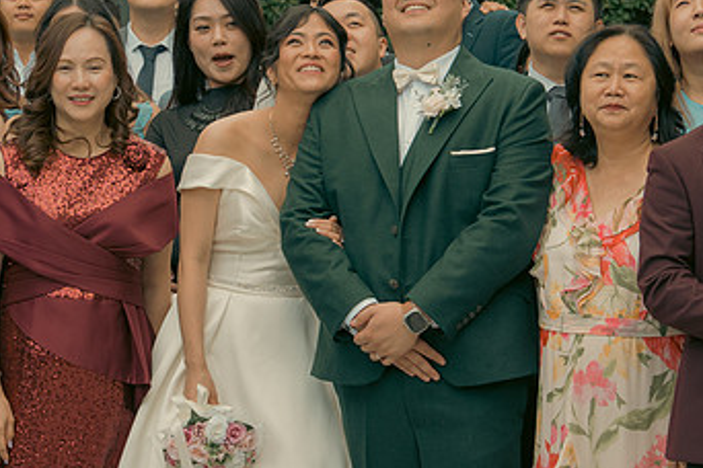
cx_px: 399
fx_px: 3476
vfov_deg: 7.7
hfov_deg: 11.5
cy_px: 192
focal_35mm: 178
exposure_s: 1/160
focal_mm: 70
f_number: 5.6
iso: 125
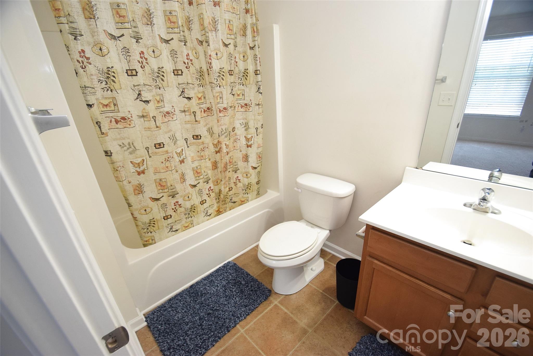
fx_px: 222
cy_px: 178
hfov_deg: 100.4
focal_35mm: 15
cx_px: 266
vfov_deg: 77.4
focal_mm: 10
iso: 800
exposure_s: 1/80
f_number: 4.5
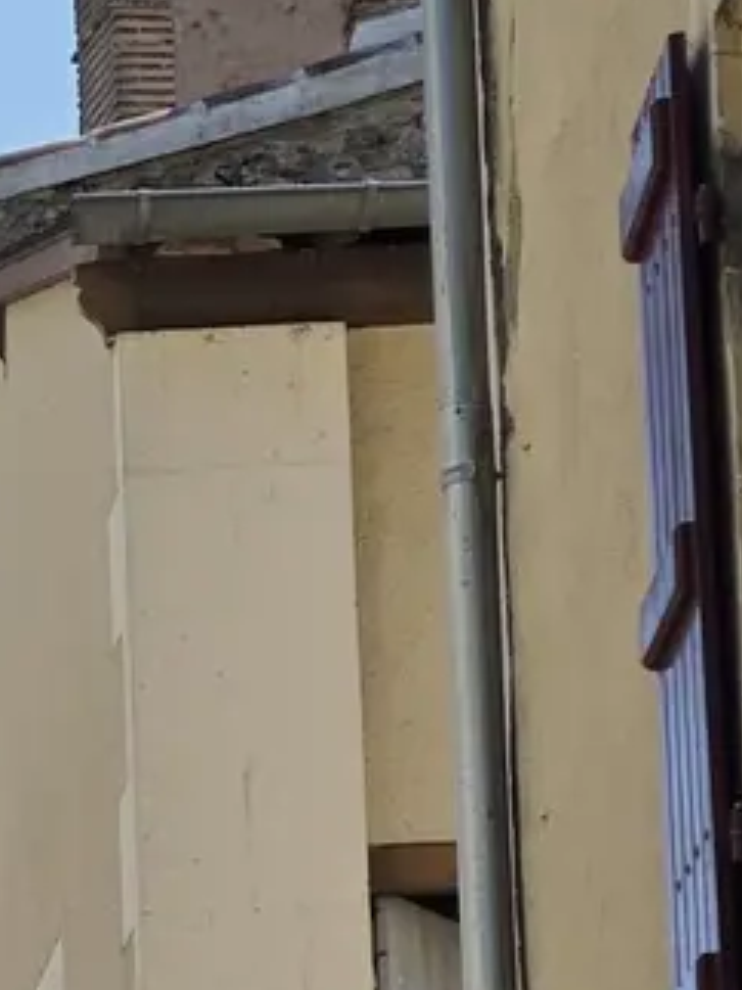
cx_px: -865
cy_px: 1647
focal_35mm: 228
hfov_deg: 6.3
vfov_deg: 8.4
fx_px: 6521
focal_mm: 6.55
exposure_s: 1/2456
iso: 50
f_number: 1.6
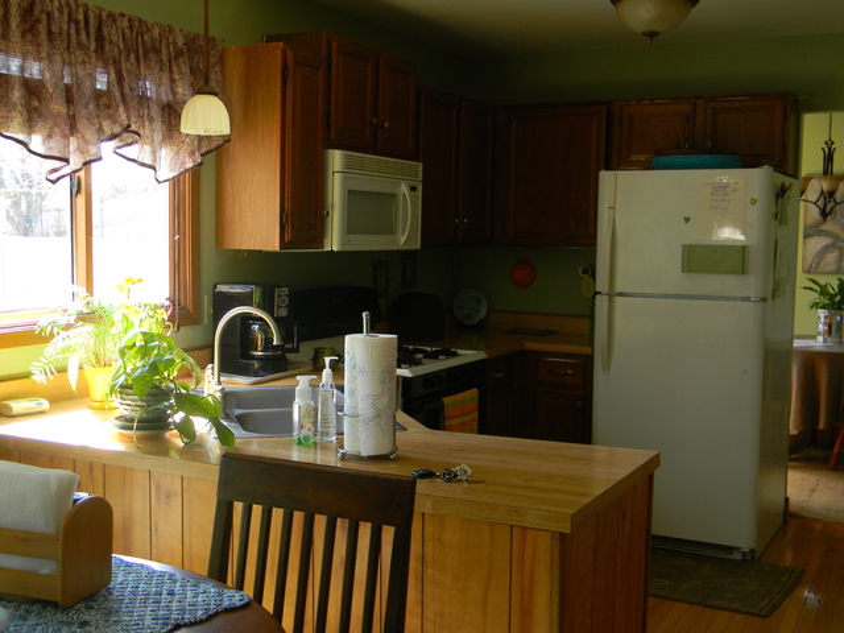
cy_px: 316
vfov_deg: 35.1
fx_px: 1000
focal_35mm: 41
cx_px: 422
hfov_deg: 45.8
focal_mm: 7.3
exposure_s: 1/30
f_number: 3.8
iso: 125
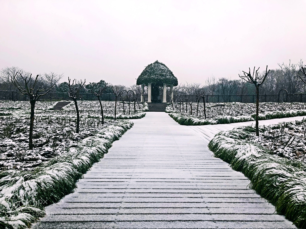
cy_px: 114
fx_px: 248
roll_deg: -0.6
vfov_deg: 49.7
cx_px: 153
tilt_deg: -1.8
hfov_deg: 63.4
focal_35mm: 28
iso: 25
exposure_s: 1/100
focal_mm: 4
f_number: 1.8
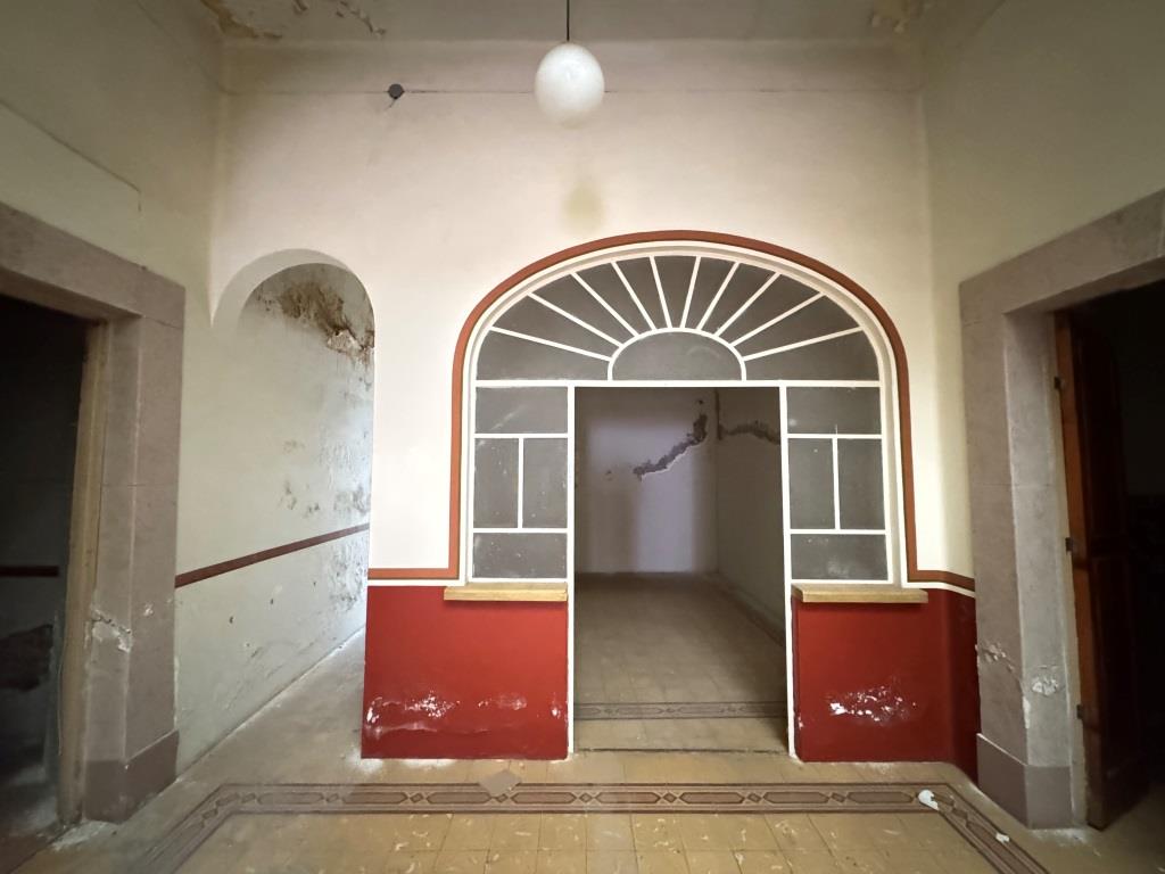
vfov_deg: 85.7
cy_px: 437
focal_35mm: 14
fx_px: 471
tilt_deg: +4.1
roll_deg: -0.2
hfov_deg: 102.1
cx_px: 582
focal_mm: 2.22
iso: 2500
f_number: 2.2
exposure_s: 1/25
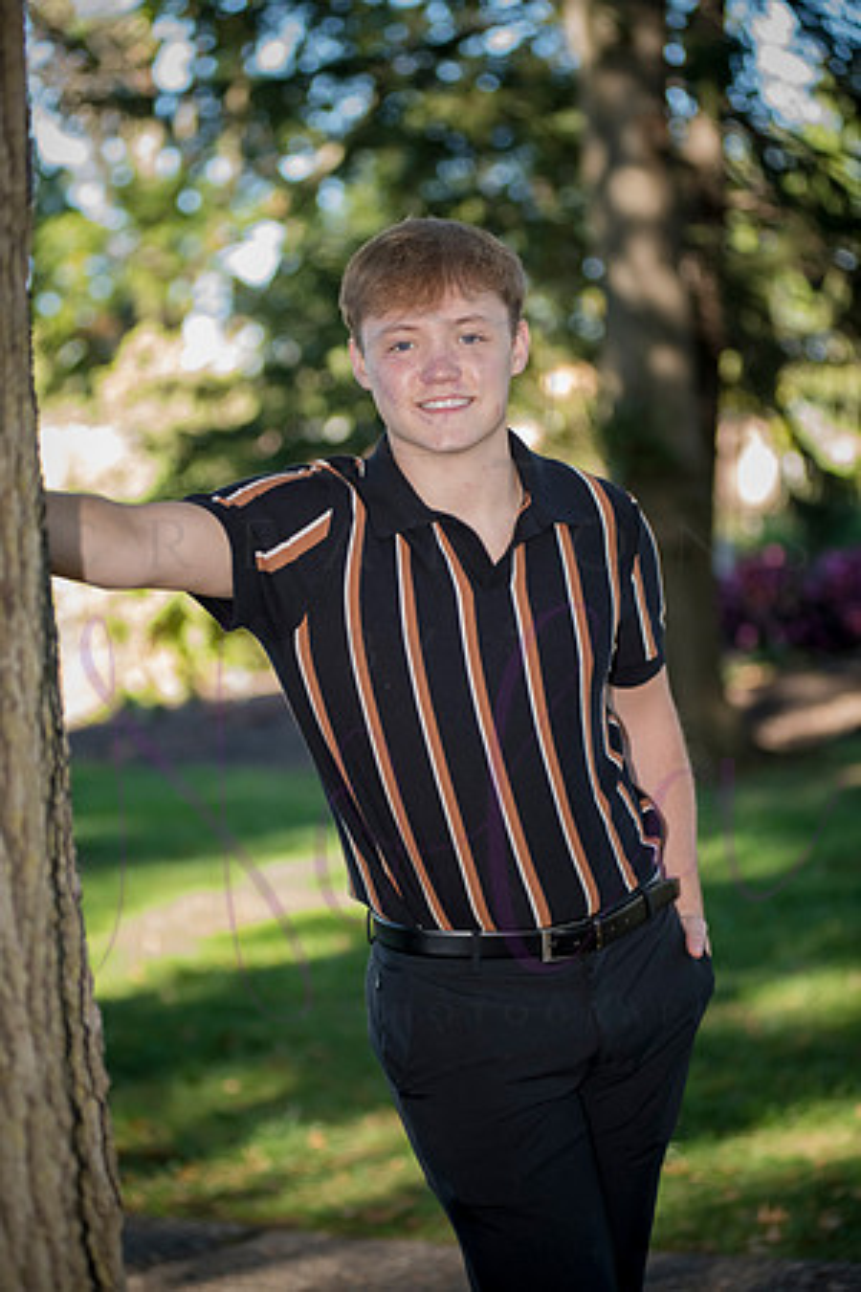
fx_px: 2870
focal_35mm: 80
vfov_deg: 25.4
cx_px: 430
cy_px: 646
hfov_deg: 17.1
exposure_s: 1/400
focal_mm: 80
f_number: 3.2
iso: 800
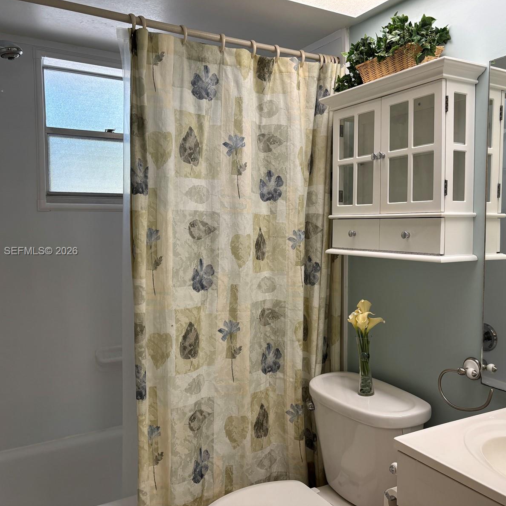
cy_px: 252
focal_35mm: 31
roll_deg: -0.9
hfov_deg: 52.4
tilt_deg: -3.2
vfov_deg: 52.5
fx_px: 513
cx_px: 286
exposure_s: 1/120
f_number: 1.6
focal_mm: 5.96
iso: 100
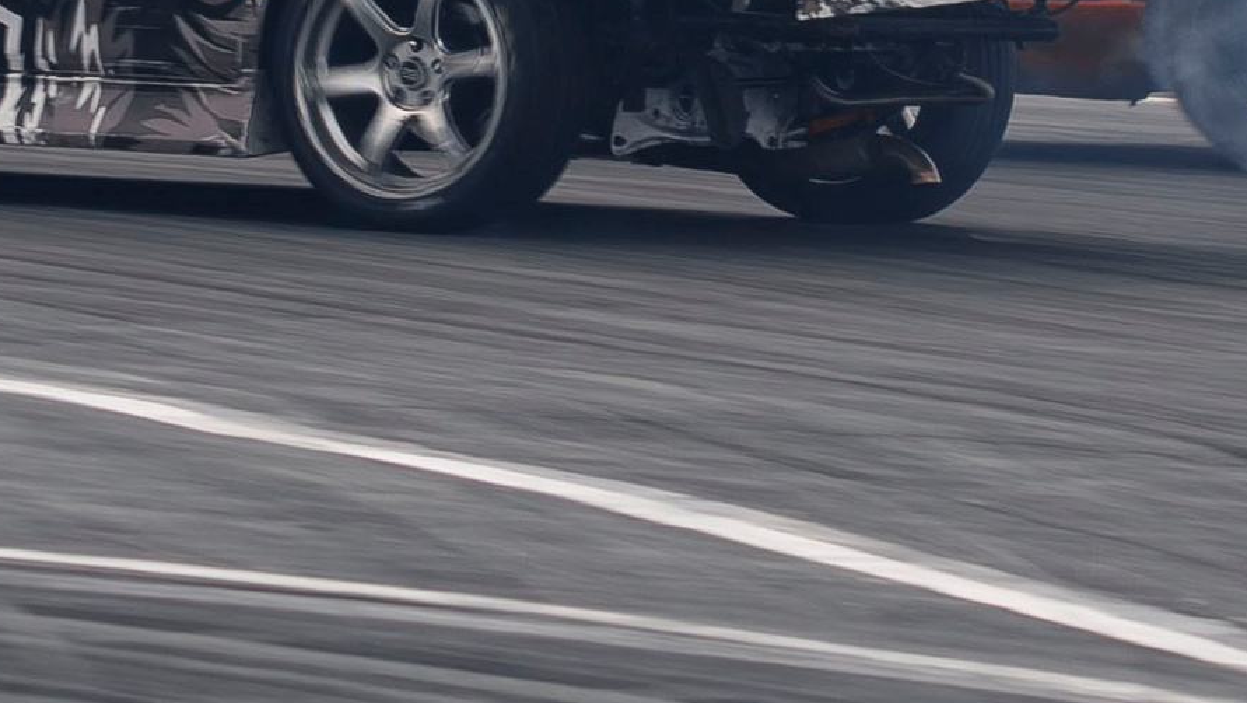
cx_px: 574
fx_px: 27819
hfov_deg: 2.6
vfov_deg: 1.4
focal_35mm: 841
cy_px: -122
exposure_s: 1/125
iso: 100
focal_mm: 130
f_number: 9
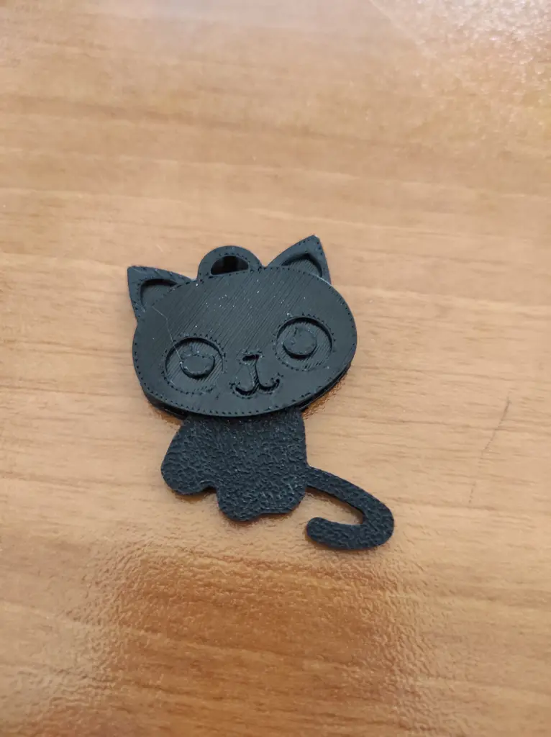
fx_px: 531
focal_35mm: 25
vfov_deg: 69.4
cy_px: 368
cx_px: 276
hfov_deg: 54.8
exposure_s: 1/33
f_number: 1.89
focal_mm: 5.43
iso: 837
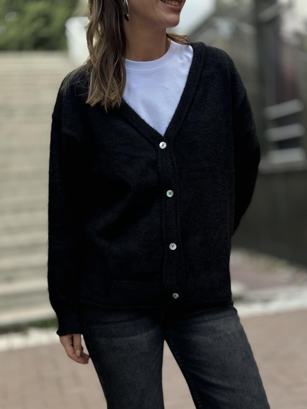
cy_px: 204
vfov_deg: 39.7
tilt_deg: -3.5
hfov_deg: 30.3
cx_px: 154
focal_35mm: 48
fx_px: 568
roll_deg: +3.4
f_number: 1.78
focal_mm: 6.86
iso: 80
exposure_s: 1/296
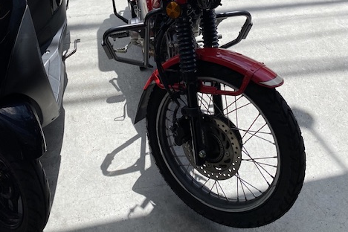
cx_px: 177
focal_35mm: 37
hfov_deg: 51.9
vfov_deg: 33.9
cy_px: 20
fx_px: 358
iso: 32
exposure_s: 1/2755
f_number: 1.8
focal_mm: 4.25
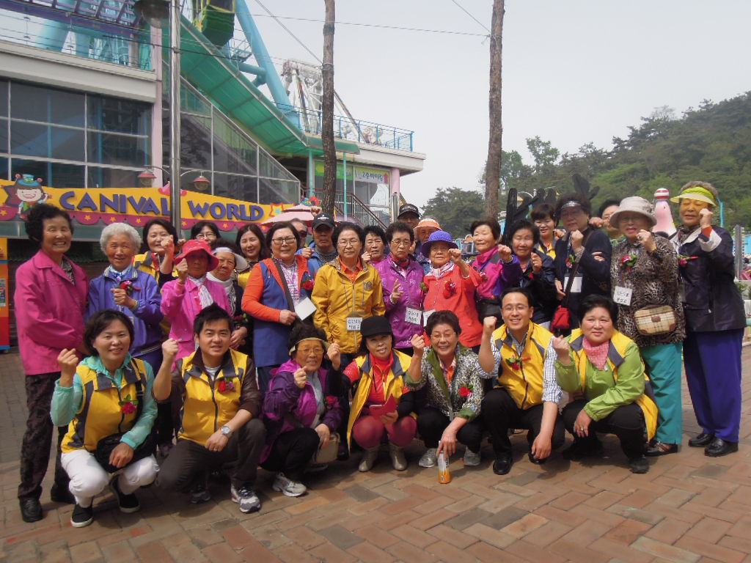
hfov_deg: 71.6
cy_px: 282
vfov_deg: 56.8
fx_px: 521
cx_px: 376
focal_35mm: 24
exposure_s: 1/1250
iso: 160
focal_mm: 4.3
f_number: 3.5
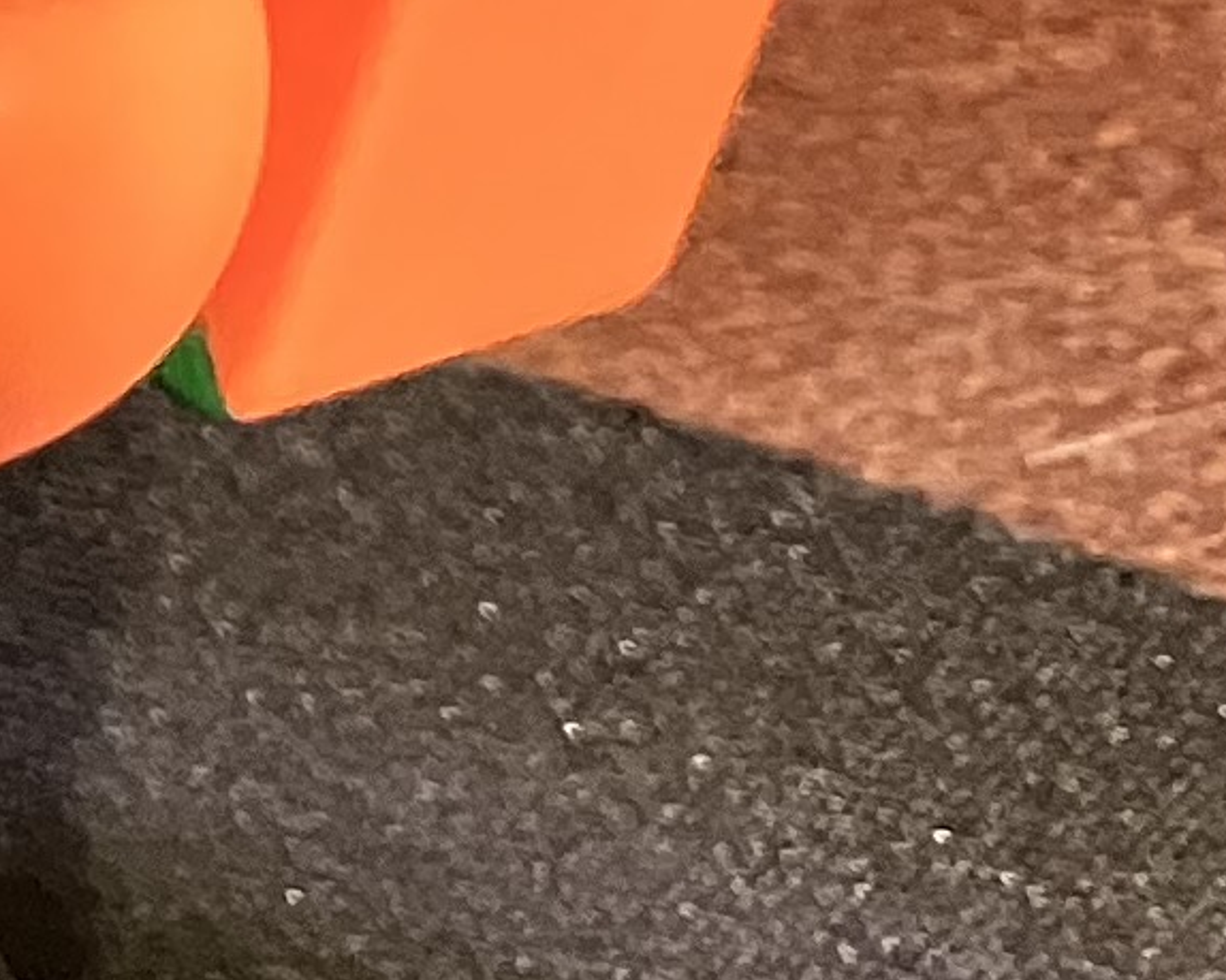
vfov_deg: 7.3
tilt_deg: -72.1
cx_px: -1783
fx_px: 6966
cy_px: -1727
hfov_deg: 9.0
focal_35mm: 192
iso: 640
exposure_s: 1/24
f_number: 1.8
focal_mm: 3.99
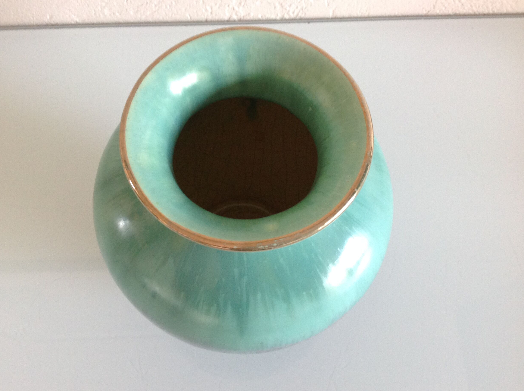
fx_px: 559
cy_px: 196
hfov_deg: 50.2
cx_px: 248
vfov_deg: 38.6
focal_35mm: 37
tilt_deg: -68.4
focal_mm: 4.28
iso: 160
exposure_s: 1/15
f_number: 2.4
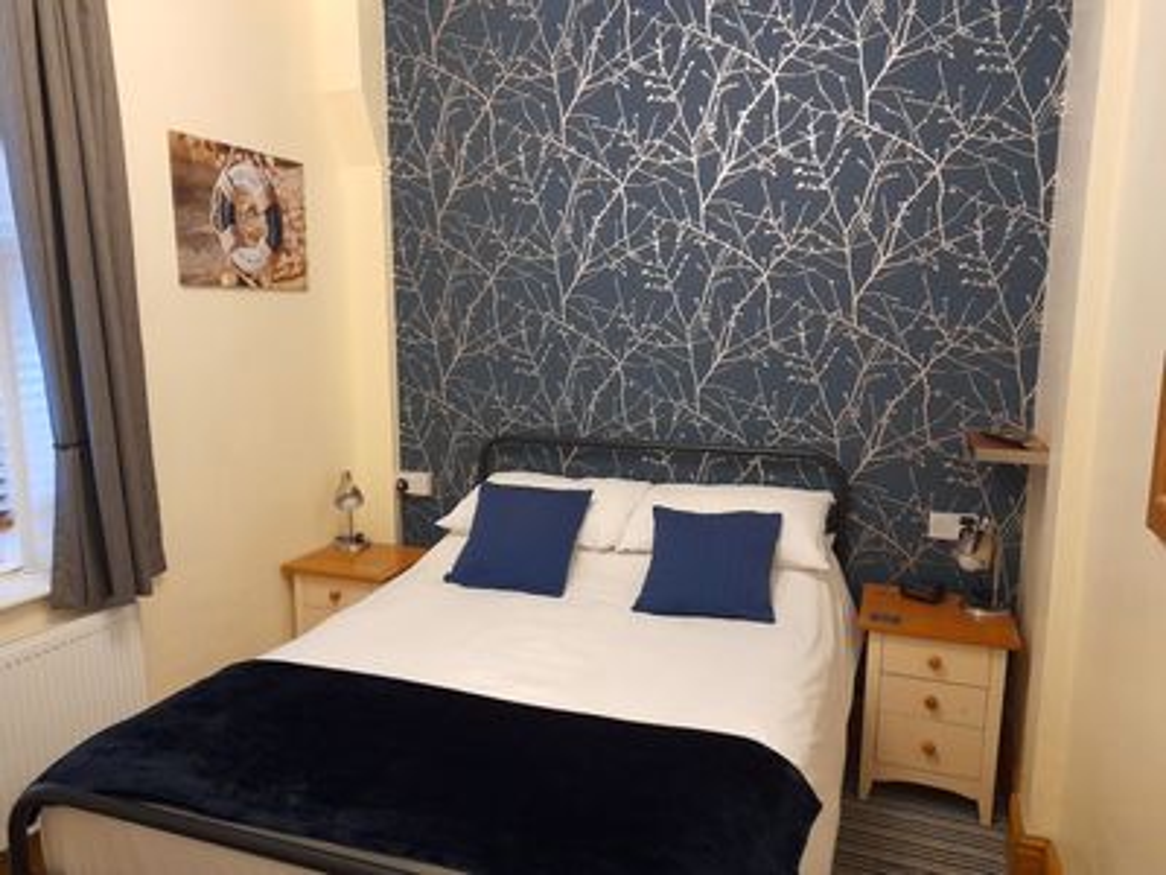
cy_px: 438
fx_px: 842
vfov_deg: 54.9
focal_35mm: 25
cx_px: 583
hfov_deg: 69.4
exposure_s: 1/25
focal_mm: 4.6
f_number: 2
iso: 400
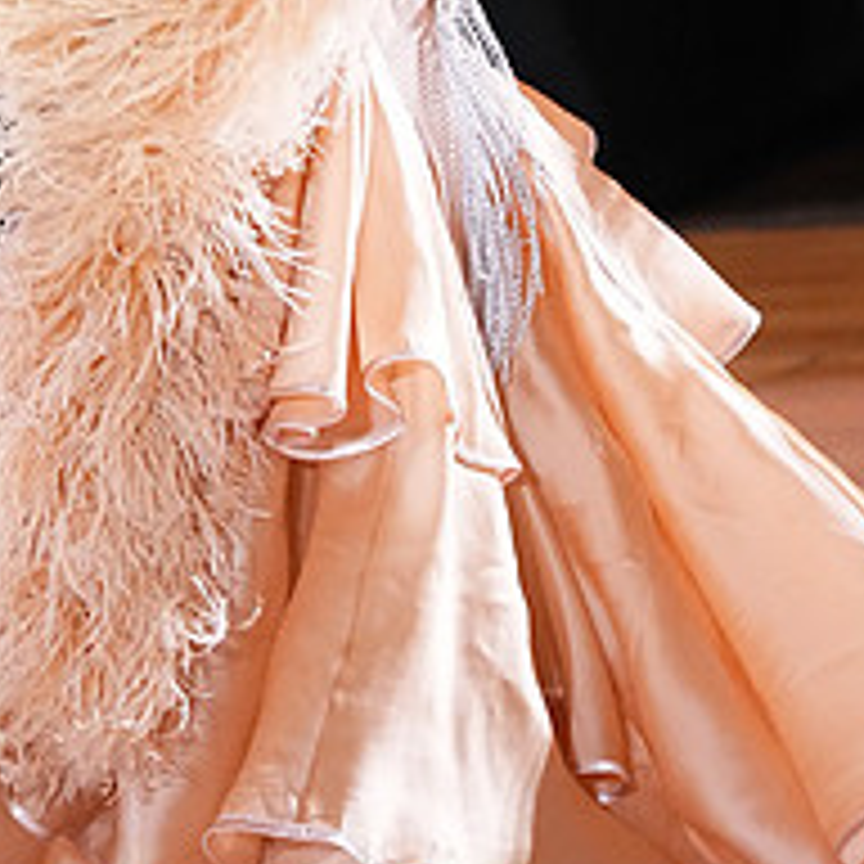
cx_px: 187
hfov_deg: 4.0
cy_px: -356
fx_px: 12453
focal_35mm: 441
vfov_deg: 4.0
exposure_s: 1/400
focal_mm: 172
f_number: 4.5
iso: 8000
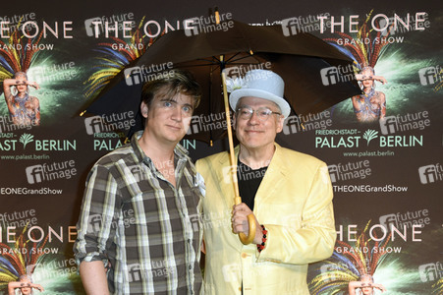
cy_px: 148
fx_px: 615
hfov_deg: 39.6
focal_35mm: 50
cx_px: 222
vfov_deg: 27.0
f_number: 5.6
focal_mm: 50
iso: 640
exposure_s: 1/160
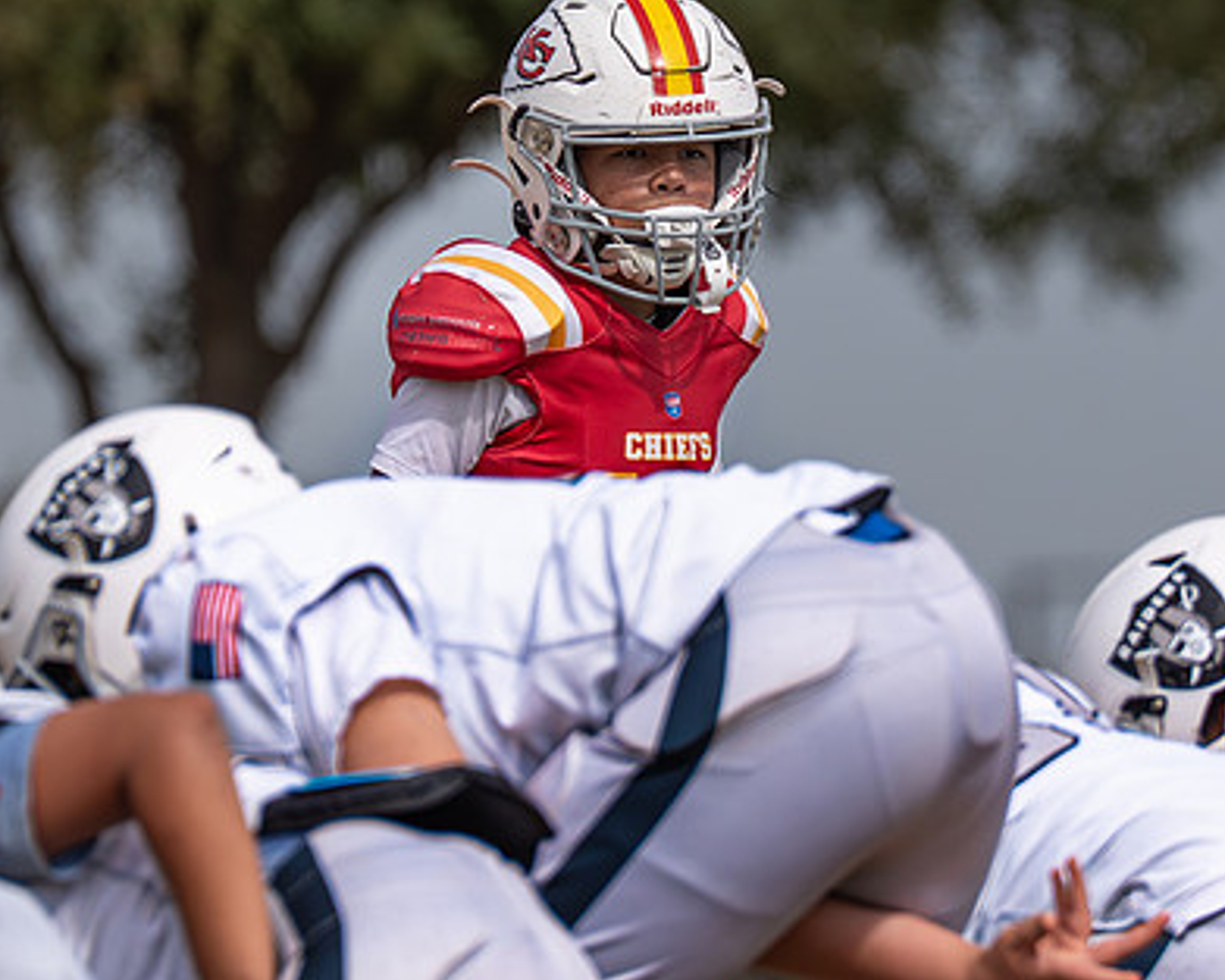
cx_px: 795
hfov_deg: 2.2
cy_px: 93
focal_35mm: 881
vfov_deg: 1.8
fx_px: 31949
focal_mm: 200
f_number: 2.8
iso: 160
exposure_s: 1/6400
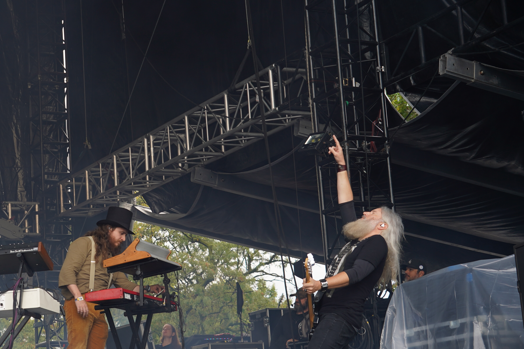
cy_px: 174
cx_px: 126
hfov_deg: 24.5
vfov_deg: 16.7
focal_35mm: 82
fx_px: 1193
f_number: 5
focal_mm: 49
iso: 100
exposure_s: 1/80
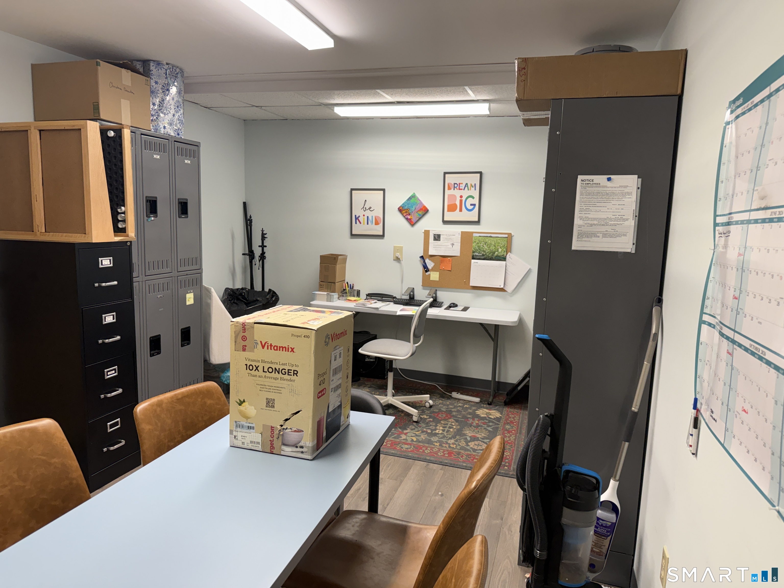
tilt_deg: -6.7
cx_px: 392
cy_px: 294
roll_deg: -2.3
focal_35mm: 24
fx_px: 544
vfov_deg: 56.8
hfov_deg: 71.6
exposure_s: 1/120
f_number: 1.78
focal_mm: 6.76
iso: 160
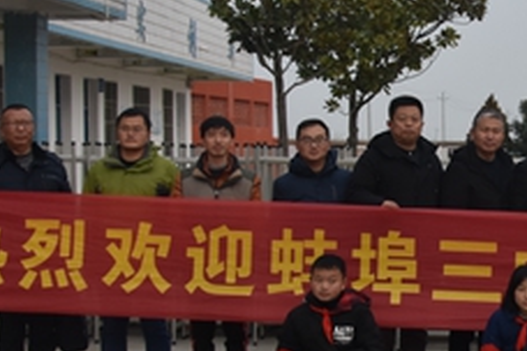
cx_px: 606
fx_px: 1347
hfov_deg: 20.9
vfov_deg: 14.8
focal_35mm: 92
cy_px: 251
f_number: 8
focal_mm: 20
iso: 640
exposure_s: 1/500
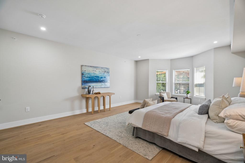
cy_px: 82
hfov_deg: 96.7
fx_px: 109
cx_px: 122
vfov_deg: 73.8
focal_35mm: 16
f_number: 4
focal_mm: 16
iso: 200
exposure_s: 1/8
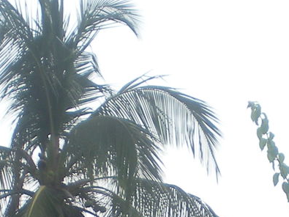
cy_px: 467
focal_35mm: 214
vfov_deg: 6.7
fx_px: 1786
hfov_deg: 9.2
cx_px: 280
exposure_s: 1/304
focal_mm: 7.4
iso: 64
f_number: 4.9
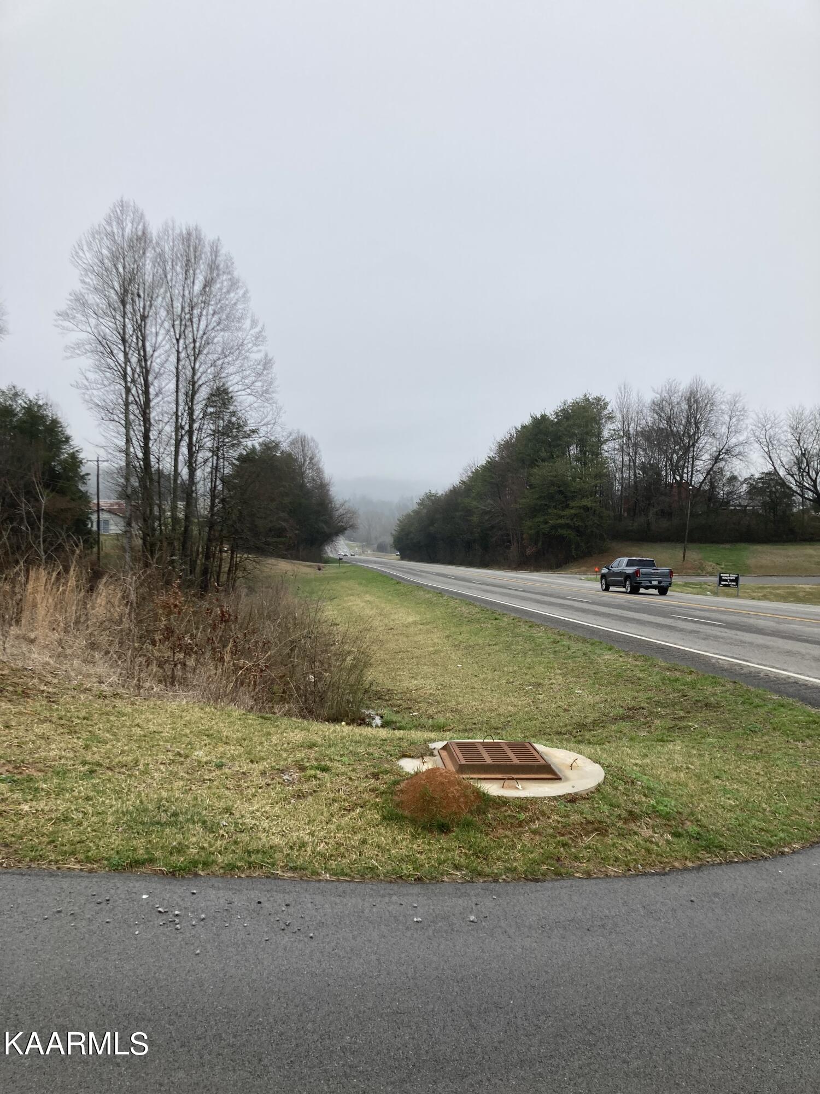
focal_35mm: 28
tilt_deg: -1.7
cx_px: 410
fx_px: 884
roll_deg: -0.4
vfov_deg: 63.4
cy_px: 547
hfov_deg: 49.7
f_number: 1.8
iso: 20
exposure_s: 1/623
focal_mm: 3.99
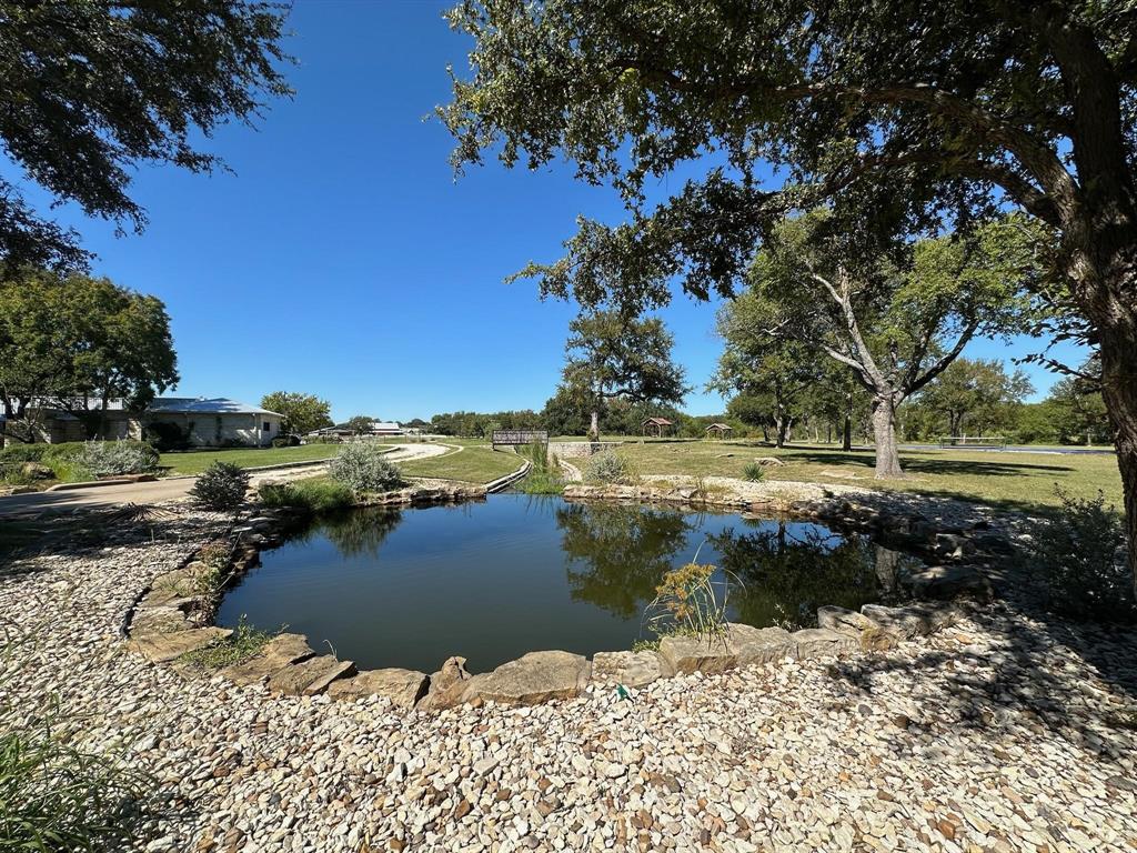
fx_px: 460
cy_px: 426
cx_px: 568
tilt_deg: +1.3
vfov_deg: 85.7
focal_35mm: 14
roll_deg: +0.0
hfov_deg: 102.1
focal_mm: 2.22
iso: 50
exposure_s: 1/1715
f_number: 2.2
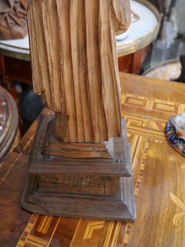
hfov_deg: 32.1
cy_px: 67
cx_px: 75
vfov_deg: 41.1
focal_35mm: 45
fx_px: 321
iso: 400
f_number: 3.7
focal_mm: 15
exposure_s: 1/60
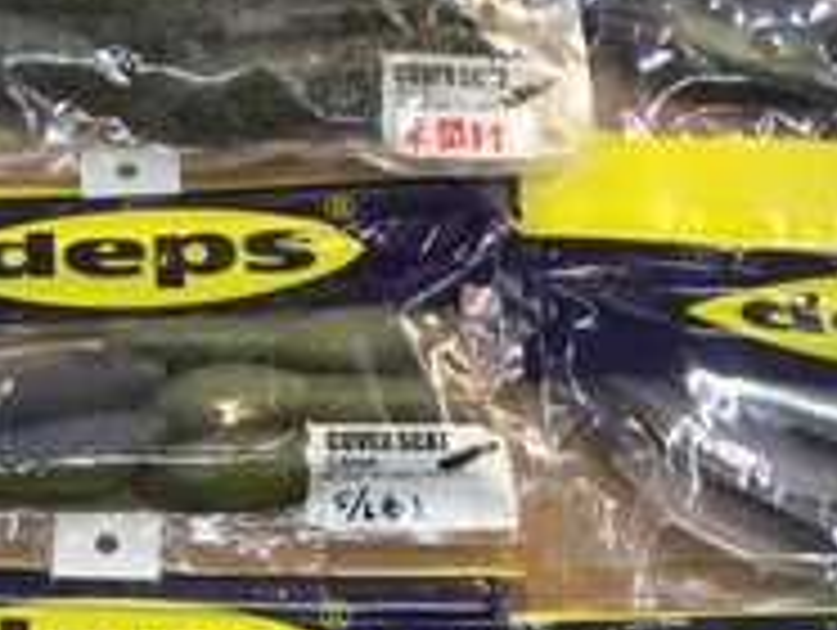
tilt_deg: -67.9
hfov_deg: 19.3
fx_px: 2421
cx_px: 112
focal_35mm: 100
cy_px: 626
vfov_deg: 14.6
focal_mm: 3.3
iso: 25
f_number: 2.4
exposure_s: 1/40
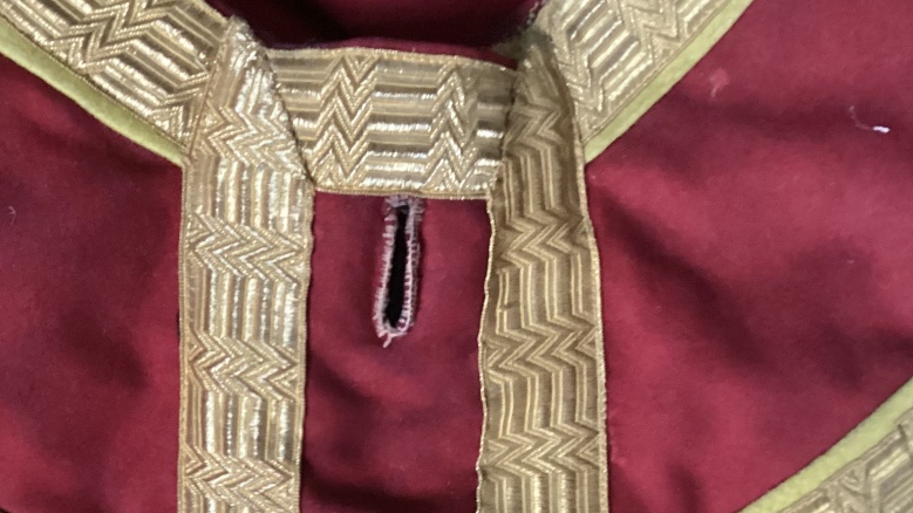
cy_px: 353
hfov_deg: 39.6
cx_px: 339
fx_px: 1259
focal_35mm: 52
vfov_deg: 22.9
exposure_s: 1/24
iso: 640
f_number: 2.4
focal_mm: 3.3
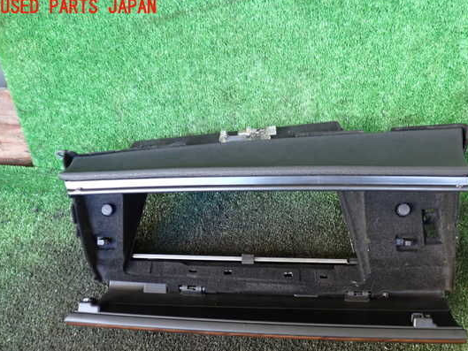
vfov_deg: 41.7
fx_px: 460
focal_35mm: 34
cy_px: 195
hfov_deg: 53.8
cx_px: 261
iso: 200
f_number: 2.3
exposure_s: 1/30
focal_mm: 5.4
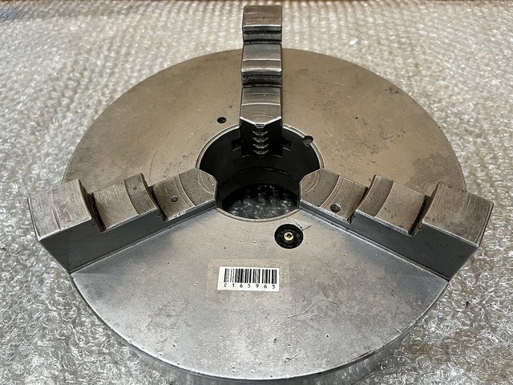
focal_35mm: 26
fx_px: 385
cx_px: 256
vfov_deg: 53.1
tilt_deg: -55.9
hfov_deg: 67.3
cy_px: 192
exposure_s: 1/50
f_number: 1.6
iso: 125
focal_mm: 5.1
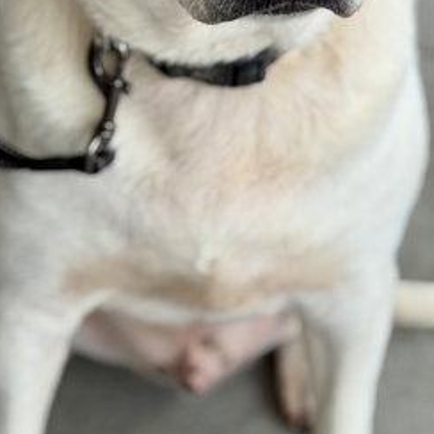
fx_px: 1645
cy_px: 197
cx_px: 237
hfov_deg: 15.0
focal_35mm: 116
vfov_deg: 15.0
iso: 64
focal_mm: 6.76
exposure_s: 1/1263
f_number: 1.78
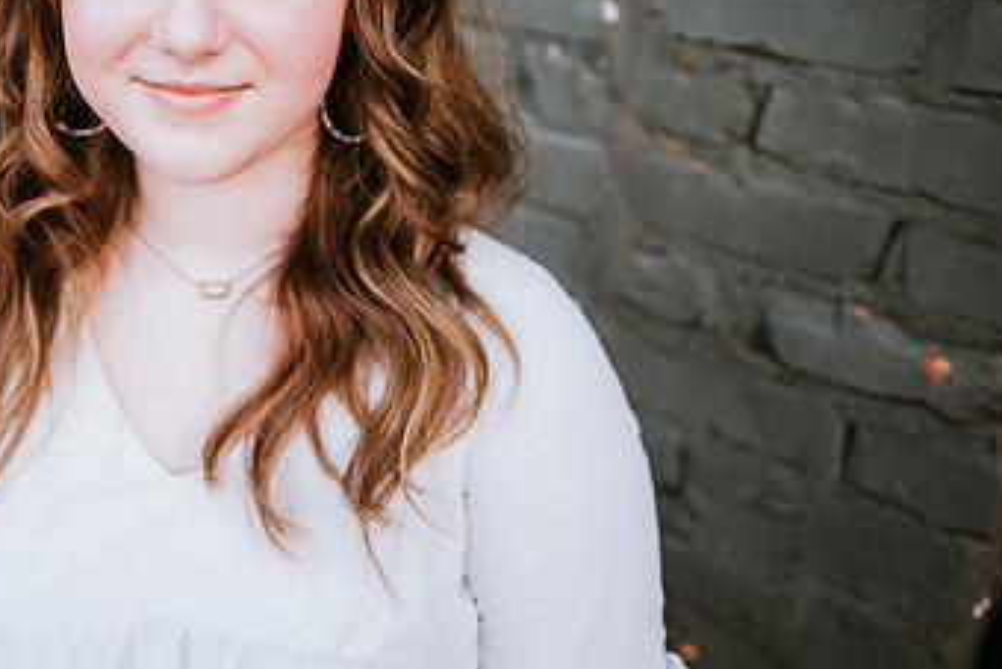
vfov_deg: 32.1
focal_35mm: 41
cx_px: 200
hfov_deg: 45.0
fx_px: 1142
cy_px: 178
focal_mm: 24
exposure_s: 1/400
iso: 125
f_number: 2
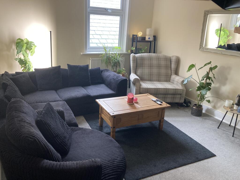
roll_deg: -3.1
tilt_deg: -18.6
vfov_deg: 49.7
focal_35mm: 28
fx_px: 194
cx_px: 120
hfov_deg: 63.4
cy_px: 90
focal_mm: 3.99
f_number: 1.8
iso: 125
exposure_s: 1/50
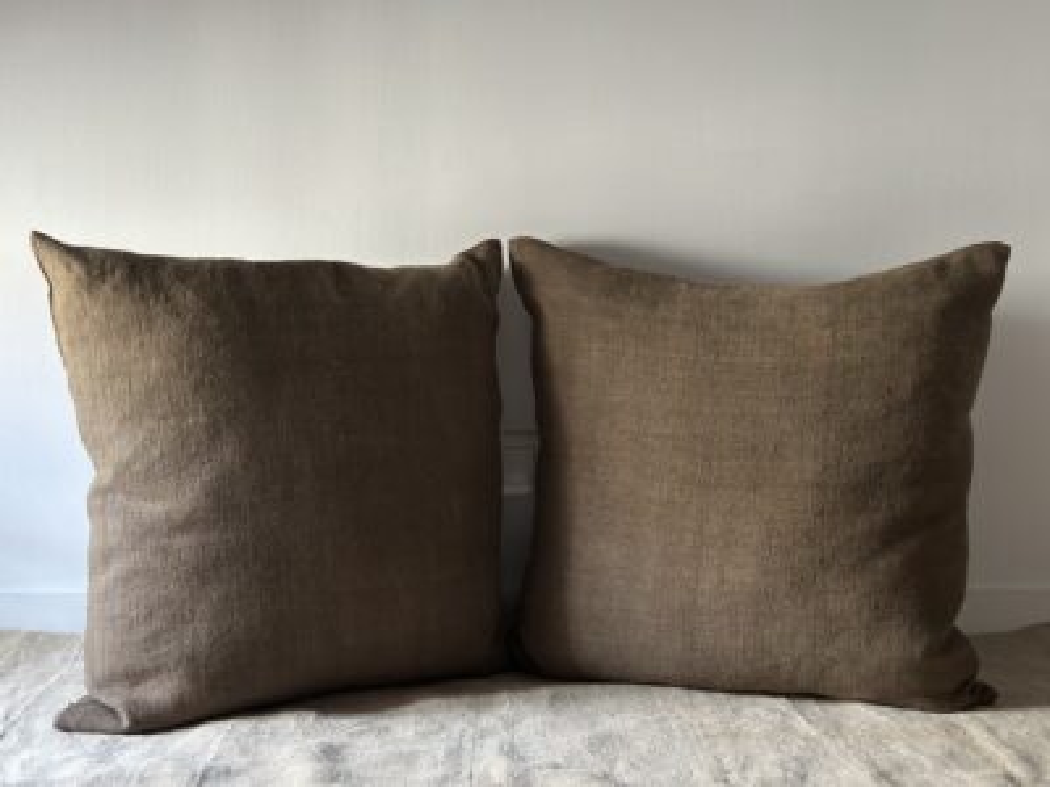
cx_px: 525
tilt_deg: -5.2
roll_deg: +0.0
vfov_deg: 30.3
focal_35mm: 48
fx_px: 1456
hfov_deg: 39.7
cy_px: 394
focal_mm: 6.86
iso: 400
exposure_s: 1/56
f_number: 1.78
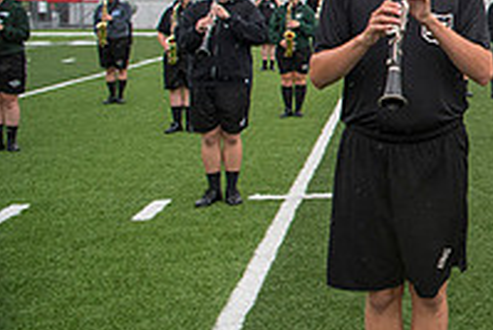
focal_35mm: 70
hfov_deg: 23.7
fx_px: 959
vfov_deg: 19.2
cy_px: 43
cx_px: 716
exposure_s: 1/800
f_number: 4
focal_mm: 24
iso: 400
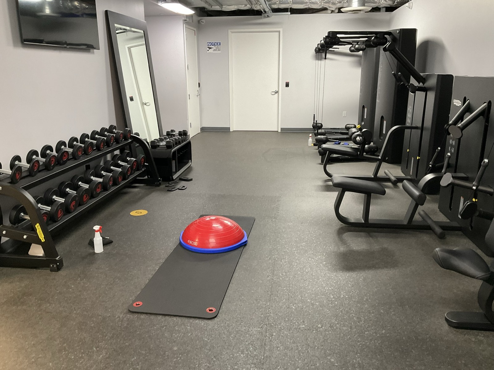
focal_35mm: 29
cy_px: 185
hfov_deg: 61.7
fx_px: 414
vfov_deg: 48.2
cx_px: 247
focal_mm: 3
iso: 160
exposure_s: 1/60
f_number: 1.8
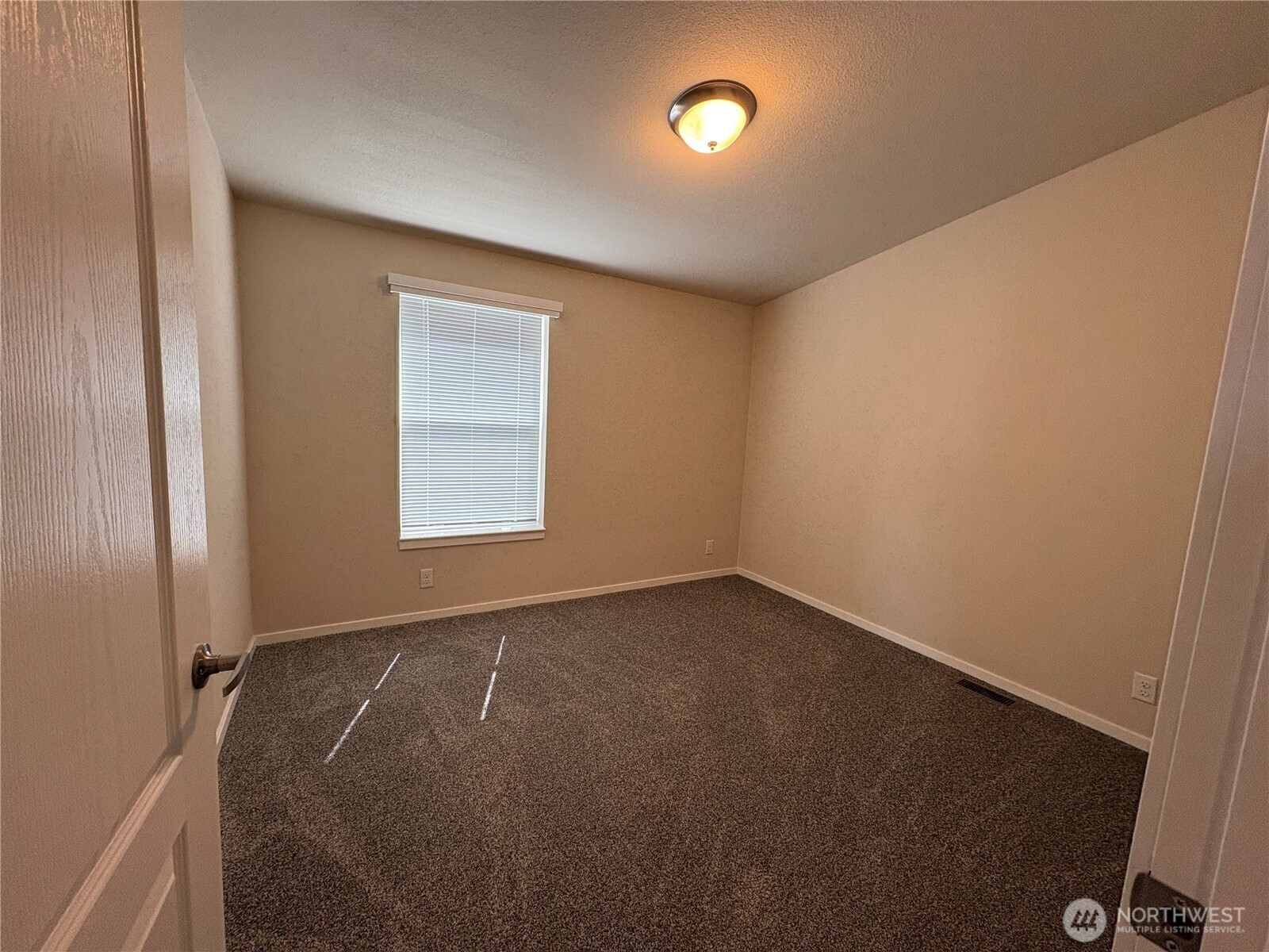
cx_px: 634
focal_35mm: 14
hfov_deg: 102.1
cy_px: 476
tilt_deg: -5.6
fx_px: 513
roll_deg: -2.2
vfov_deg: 85.7
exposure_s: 1/120
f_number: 2.2
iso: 160
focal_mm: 2.22
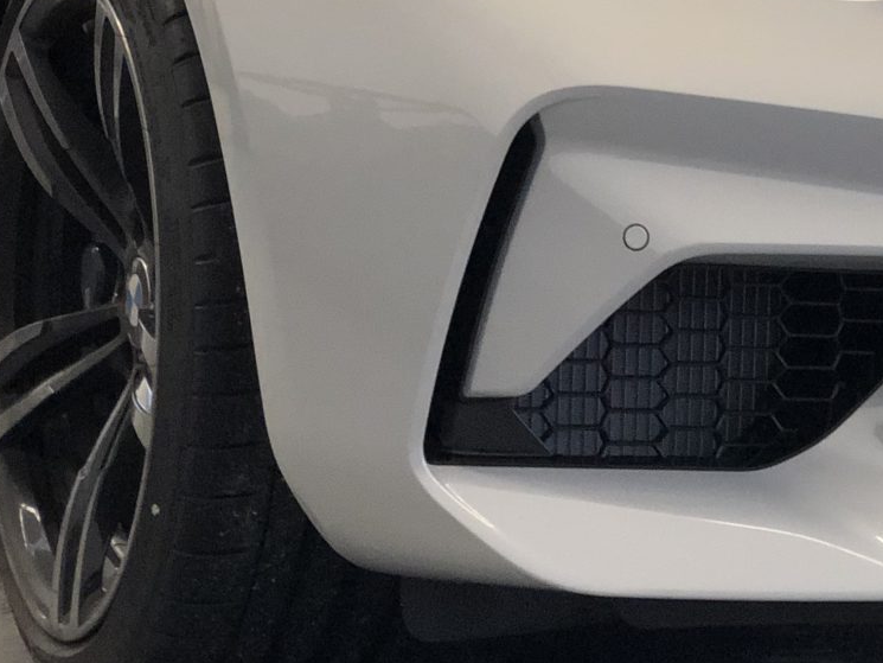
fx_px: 3648
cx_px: 1066
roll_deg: -0.6
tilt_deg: -0.7
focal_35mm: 143
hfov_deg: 13.4
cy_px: 104
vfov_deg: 10.3
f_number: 2.4
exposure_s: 1/50
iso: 80
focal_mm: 6
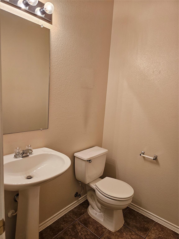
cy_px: 120
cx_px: 90
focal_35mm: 23
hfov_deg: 58.9
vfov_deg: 73.9
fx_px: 159
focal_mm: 6.3
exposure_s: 1/120
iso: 200
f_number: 1.7
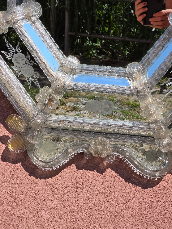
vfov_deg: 28.2
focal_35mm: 69
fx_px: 457
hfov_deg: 21.3
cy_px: 114
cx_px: 86
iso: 50
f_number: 2.4
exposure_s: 1/2456
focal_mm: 7.9
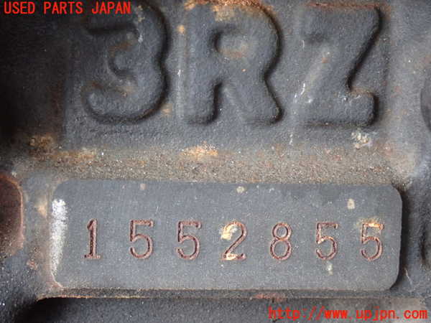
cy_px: 162
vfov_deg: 20.7
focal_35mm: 71
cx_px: 216
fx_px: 884
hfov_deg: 27.4
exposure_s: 1/20
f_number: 3.9
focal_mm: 12.73
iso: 800
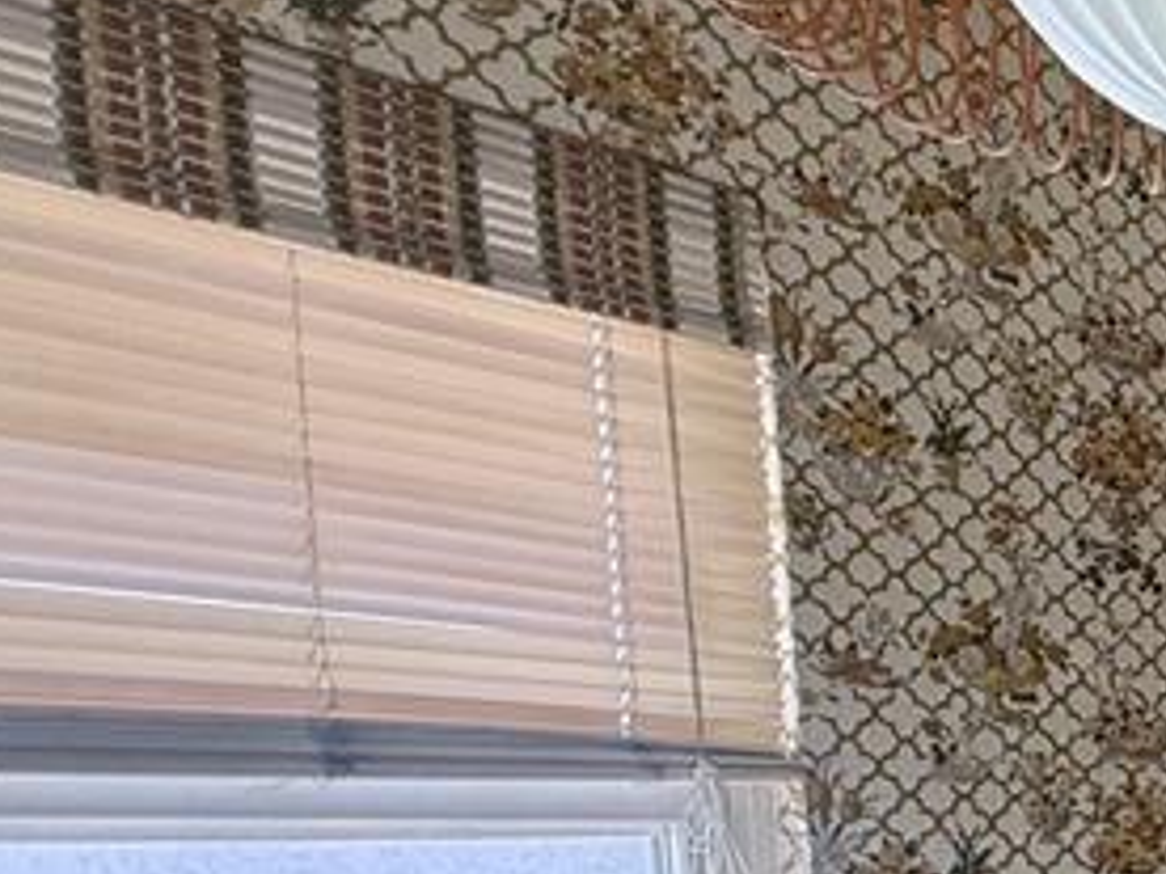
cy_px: 1024
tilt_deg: -5.9
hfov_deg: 23.3
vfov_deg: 25.4
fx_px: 1752
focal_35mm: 52
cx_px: 2002
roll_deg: -1.0
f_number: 2.2
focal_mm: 2.22
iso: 400
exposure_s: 1/60
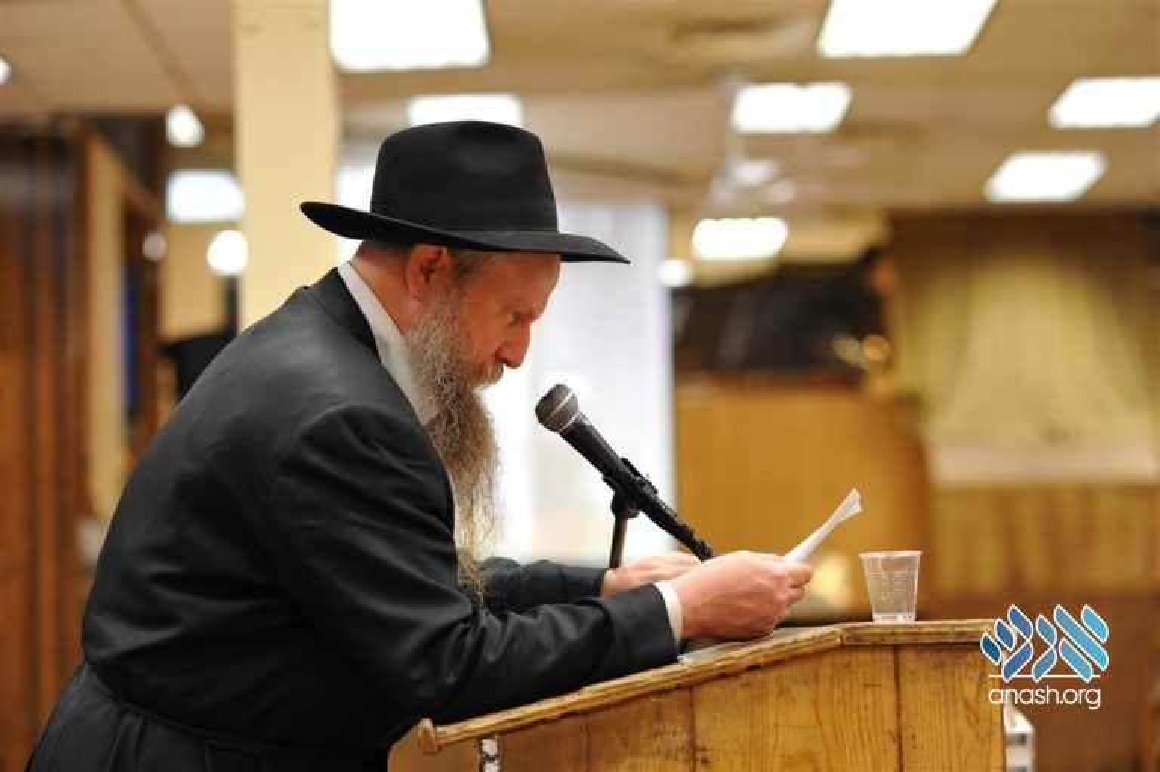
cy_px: 386
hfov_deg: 23.9
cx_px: 580
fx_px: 2737
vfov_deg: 16.1
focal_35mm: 85
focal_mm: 85
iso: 800
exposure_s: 1/125
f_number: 2.5
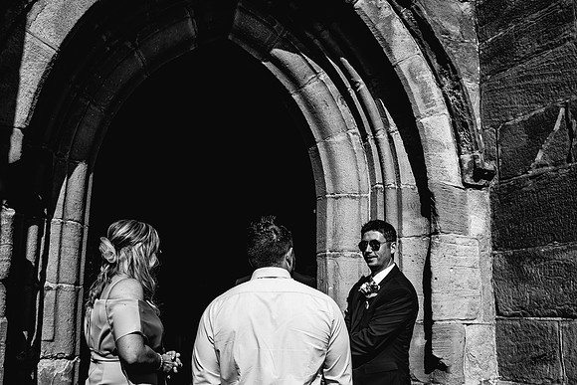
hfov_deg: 52.4
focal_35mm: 37
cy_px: 192
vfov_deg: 36.4
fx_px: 586
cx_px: 288
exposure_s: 1/1000
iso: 50
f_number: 5
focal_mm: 35
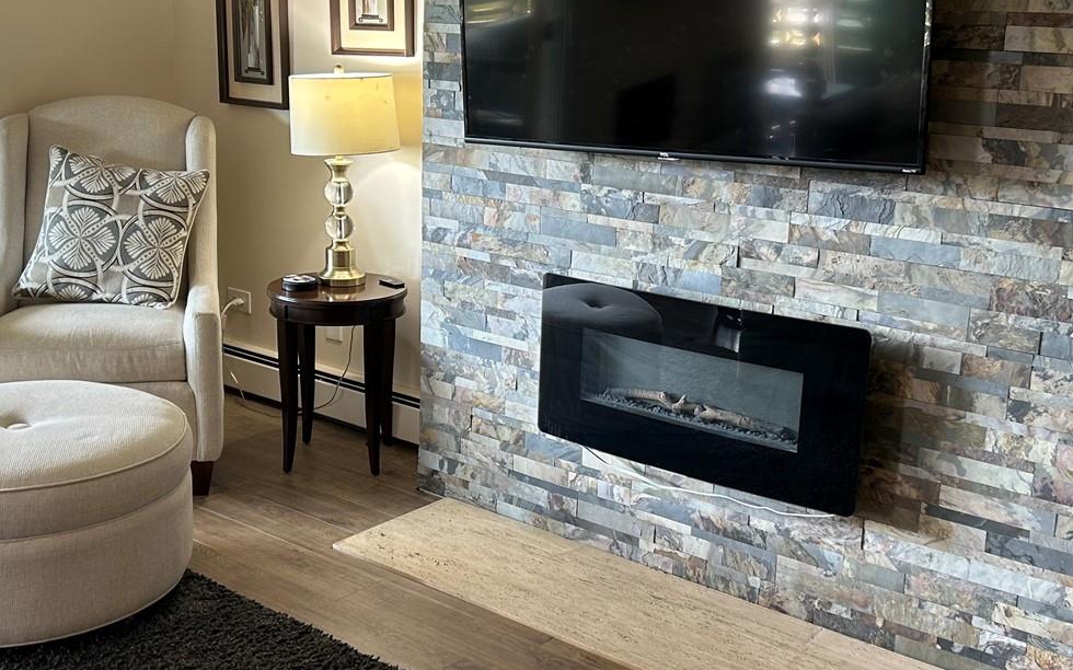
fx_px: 1316
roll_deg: -2.9
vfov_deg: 28.6
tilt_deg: -14.1
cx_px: 543
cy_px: 320
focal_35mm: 45
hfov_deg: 44.4
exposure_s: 1/42
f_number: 1.5
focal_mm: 5.7
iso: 80
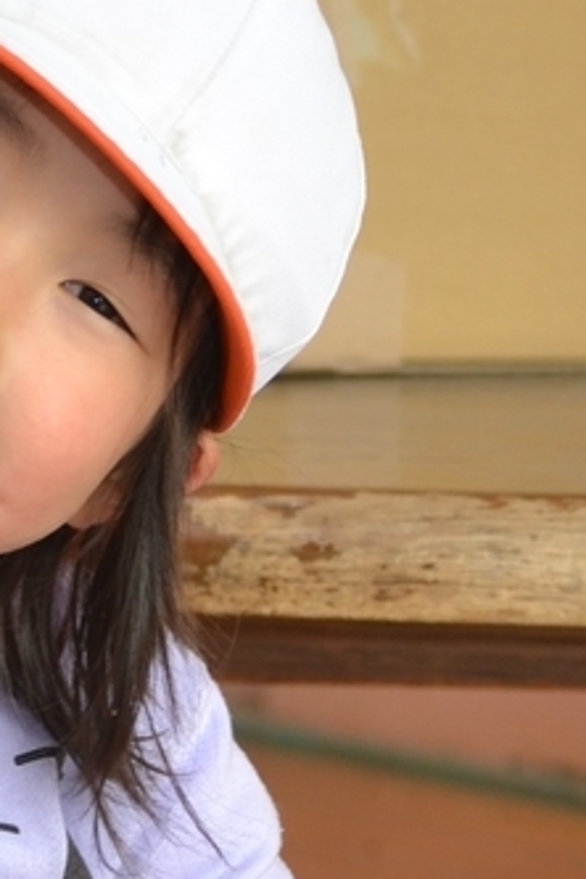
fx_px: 6190
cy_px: 1037
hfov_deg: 5.4
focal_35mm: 254
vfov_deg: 8.0
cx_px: -131
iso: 400
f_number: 4.5
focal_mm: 55
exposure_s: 1/80
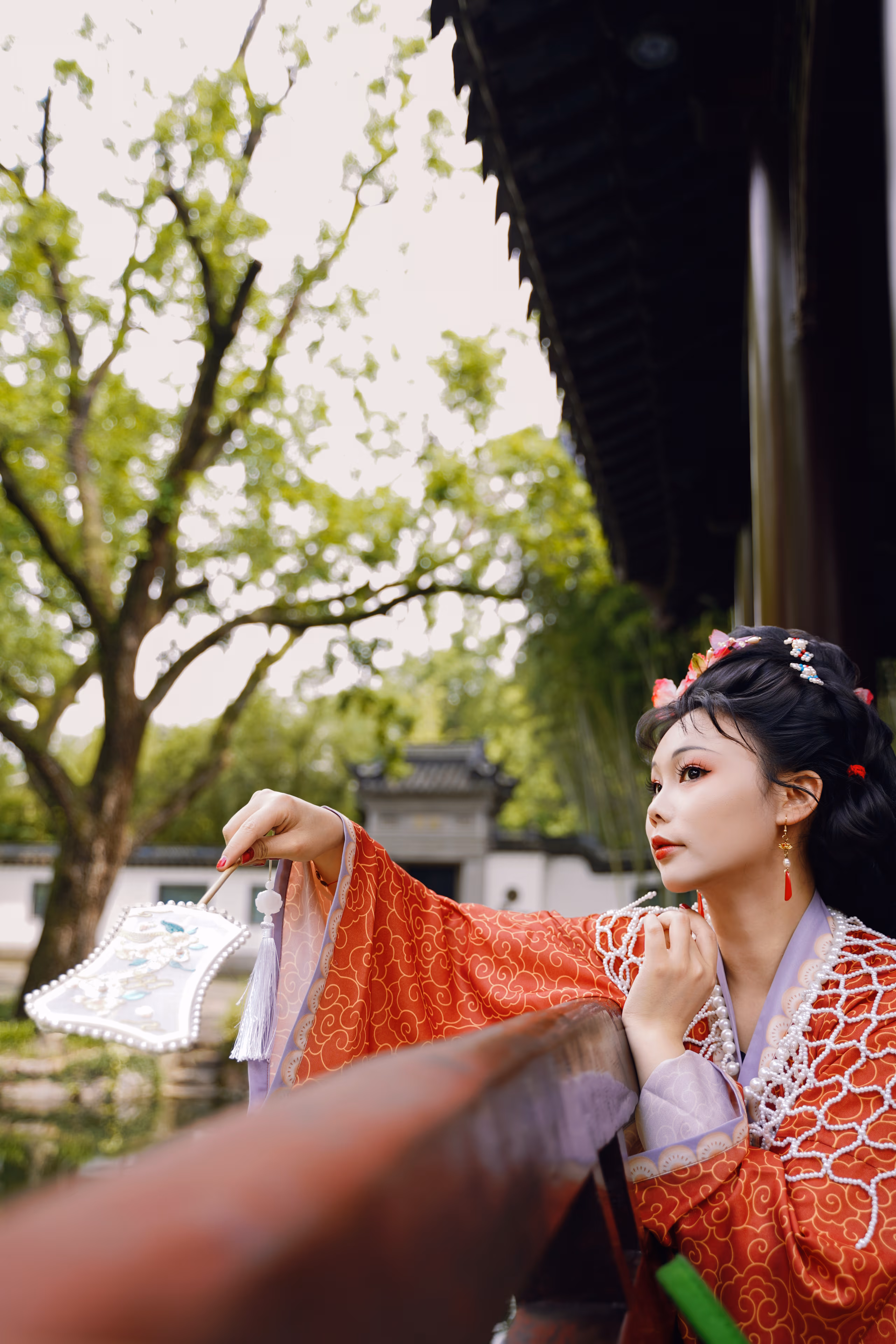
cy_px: 672
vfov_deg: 54.4
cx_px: 448
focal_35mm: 35
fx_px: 1307
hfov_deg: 37.9
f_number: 2.8
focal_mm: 35
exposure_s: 1/125
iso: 100
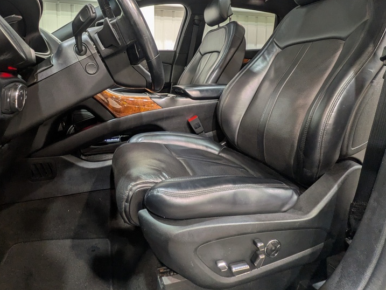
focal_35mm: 20
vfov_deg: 64.2
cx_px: 156
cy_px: 96
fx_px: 223
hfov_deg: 80.9
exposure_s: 1/30
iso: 95
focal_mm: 1.83
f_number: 2.2
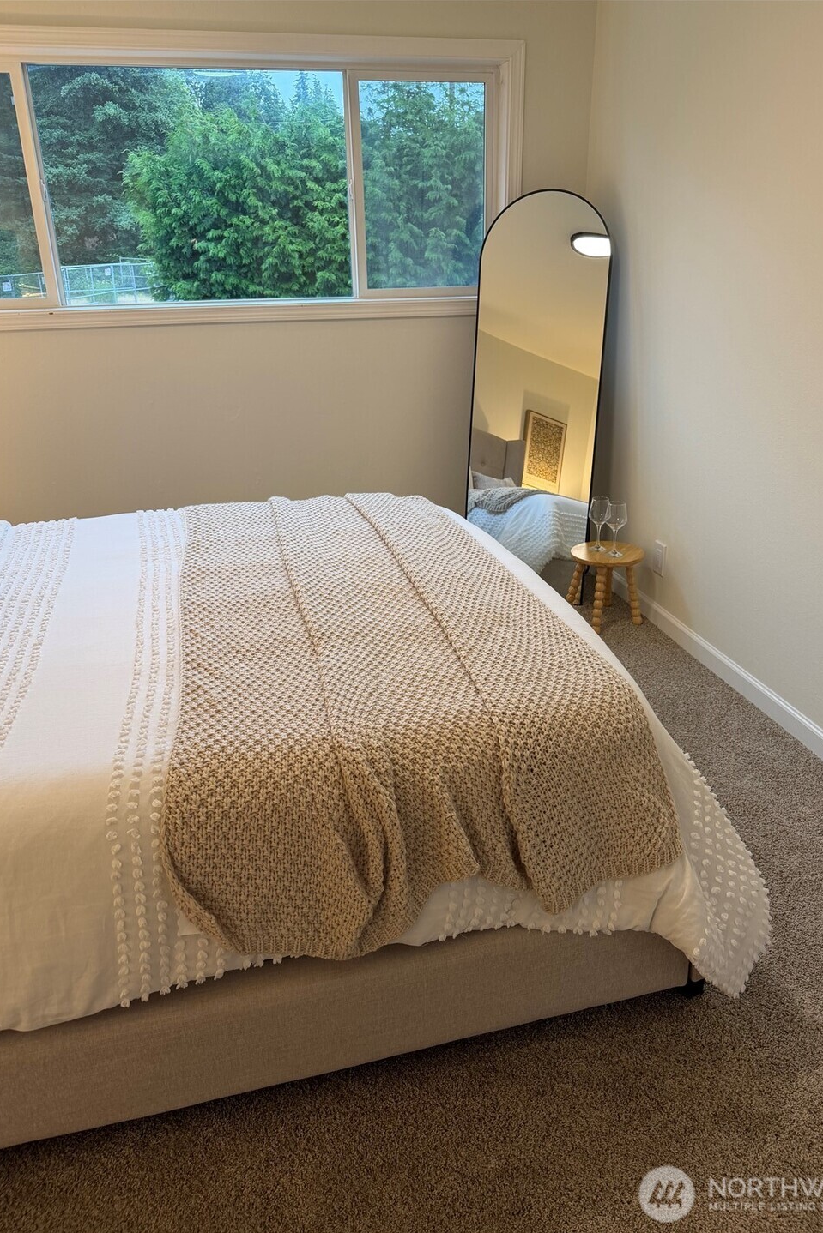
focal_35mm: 25
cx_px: 438
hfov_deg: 51.3
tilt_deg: -23.1
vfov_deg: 71.5
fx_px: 857
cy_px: 616
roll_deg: +0.9
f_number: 1.78
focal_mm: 6.76
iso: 160
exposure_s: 1/120
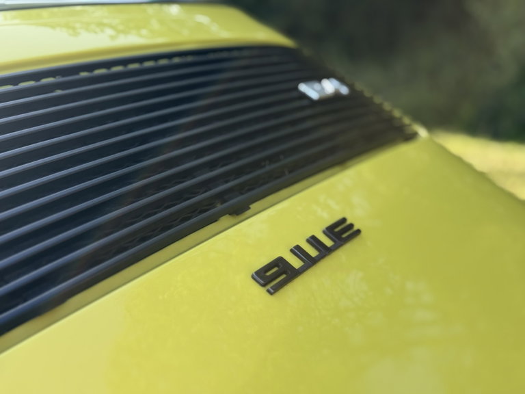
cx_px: 262
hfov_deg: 39.7
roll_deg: +0.3
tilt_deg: -15.9
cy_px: 197
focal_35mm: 48
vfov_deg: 30.3
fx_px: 728
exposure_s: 1/1403
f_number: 1.78
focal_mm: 6.76
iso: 64
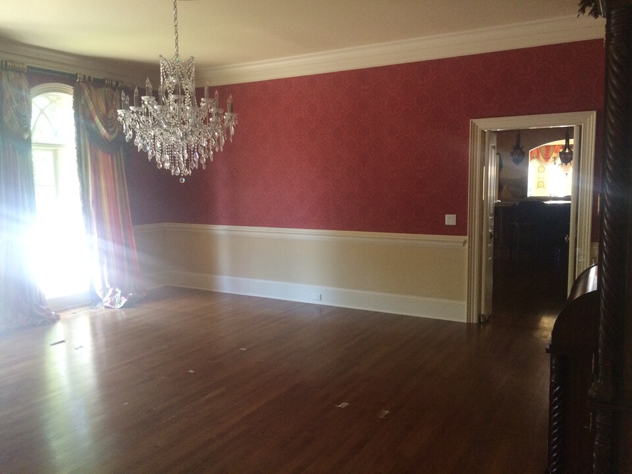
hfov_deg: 61.7
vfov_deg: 48.2
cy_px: 237
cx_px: 316
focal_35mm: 29
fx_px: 529
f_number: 2.2
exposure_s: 1/30
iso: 200
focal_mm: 4.15
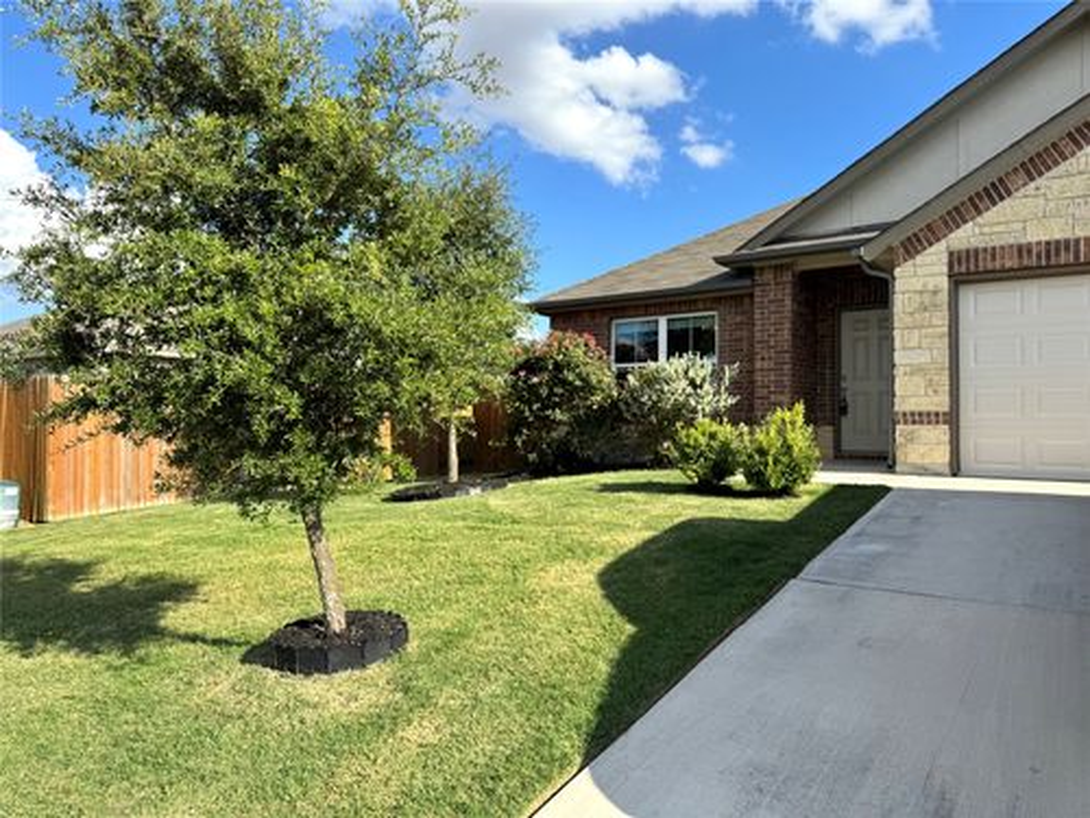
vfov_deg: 56.8
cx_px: 545
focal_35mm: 24
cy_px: 409
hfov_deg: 71.6
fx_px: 756
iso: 80
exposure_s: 1/2710
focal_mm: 6.76
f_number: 1.78
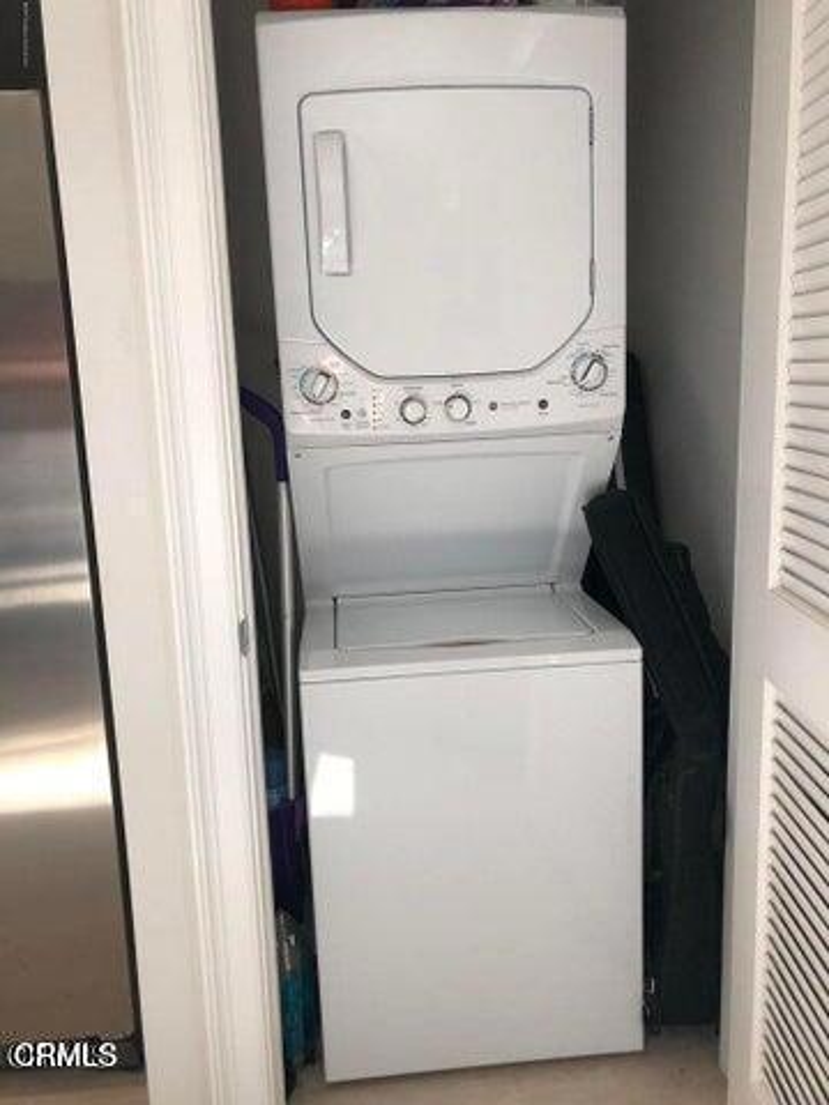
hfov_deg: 49.7
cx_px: 414
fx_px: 894
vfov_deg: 63.4
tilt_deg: -10.9
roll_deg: +0.2
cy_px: 552
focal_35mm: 28
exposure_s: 1/40
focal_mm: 3.99
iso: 25
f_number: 1.8
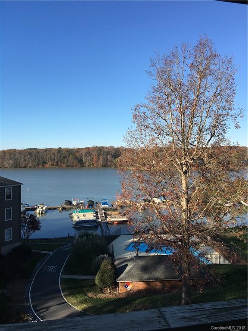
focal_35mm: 29
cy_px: 166
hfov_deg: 48.2
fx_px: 277
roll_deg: +0.3
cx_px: 124
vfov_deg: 61.7
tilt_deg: +0.2
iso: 25
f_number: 2.2
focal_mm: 4.15
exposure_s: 1/999
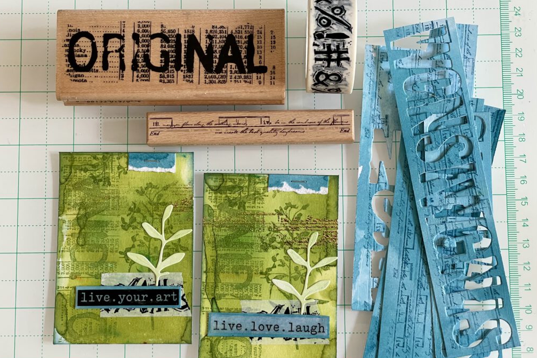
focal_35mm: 55
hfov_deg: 36.3
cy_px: 185
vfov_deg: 24.6
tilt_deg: -85.8
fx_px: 820
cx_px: 267
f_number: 2
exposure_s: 1/67
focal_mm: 6
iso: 200
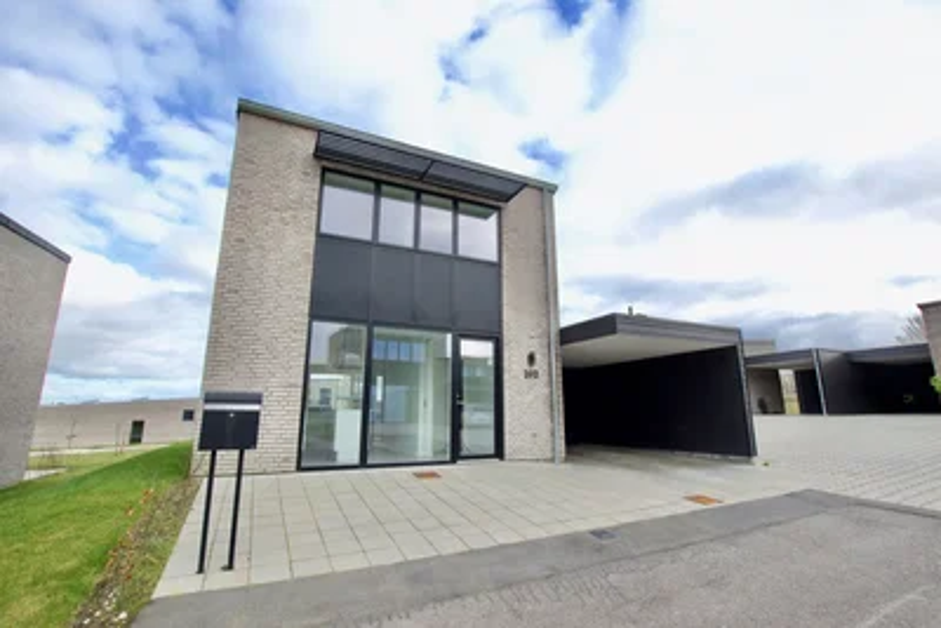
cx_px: 470
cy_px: 314
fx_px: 431
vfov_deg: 72.1
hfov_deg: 95.0
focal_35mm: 16
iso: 100
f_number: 9
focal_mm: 11
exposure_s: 1/60
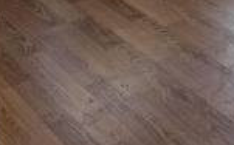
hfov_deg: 18.1
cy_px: -141
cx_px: 294
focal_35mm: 108
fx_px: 688
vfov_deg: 11.0
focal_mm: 5.4
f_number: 1.8
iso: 40
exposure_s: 1/120
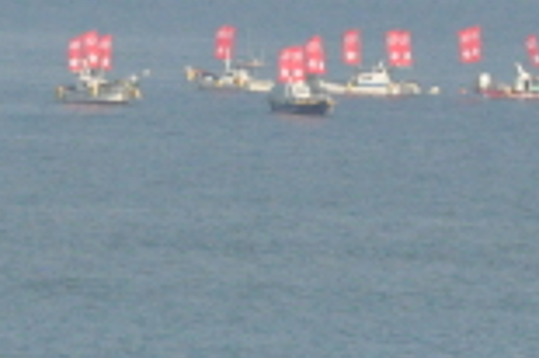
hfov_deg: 1.7
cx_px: -42
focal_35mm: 1241
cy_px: -262
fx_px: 18561
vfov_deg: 1.1
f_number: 9
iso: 2500
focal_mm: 200
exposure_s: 1/4000
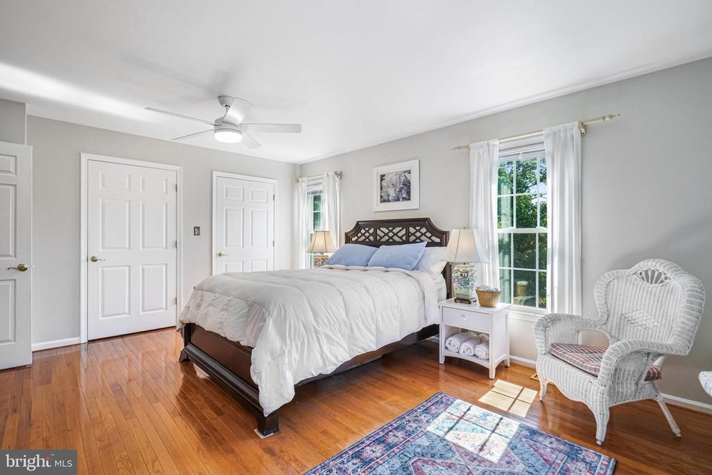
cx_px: 356
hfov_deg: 96.7
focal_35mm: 16
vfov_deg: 73.8
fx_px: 316
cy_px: 238
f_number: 8
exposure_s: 1/1250
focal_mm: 16
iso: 1250
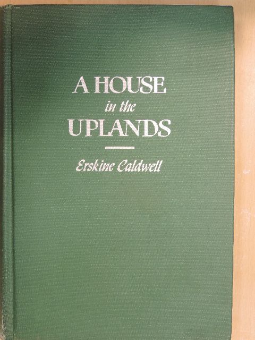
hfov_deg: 29.1
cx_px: 128
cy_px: 170
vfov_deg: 38.2
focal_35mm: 50
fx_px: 491
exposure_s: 1/13
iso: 400
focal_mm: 8.9
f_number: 3.6
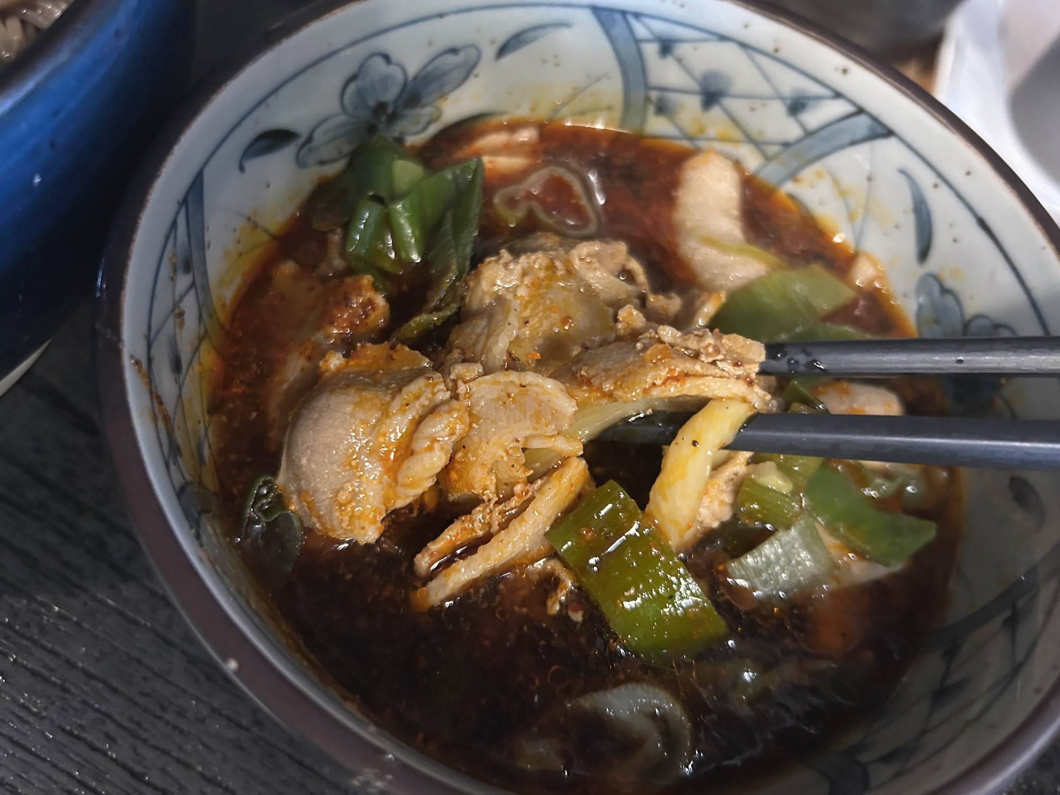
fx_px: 796
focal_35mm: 26
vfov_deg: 53.1
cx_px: 530
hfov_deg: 67.3
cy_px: 398
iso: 500
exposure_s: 1/25
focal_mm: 5.7
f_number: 1.5
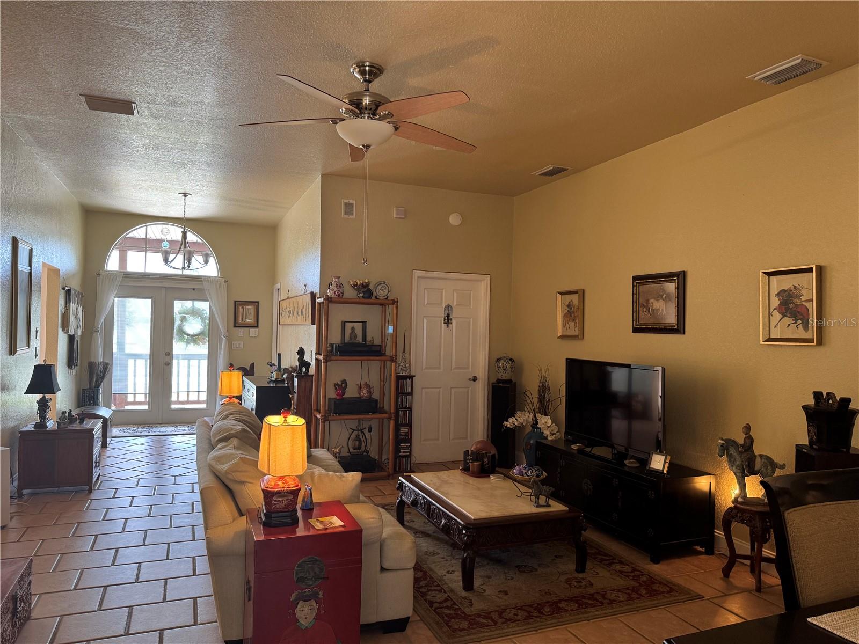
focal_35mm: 24
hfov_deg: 71.6
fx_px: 596
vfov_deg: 56.8
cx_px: 430
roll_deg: -1.5
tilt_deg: +1.5
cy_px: 322
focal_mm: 6.76
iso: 160
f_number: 1.78
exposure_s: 1/60
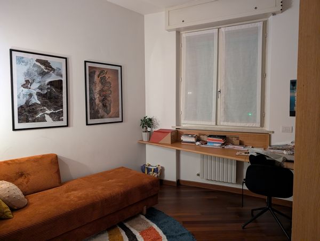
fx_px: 222
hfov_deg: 71.5
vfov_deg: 57.0
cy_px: 120
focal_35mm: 24
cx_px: 160
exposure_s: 1/50
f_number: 1.68
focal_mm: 6.9
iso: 698
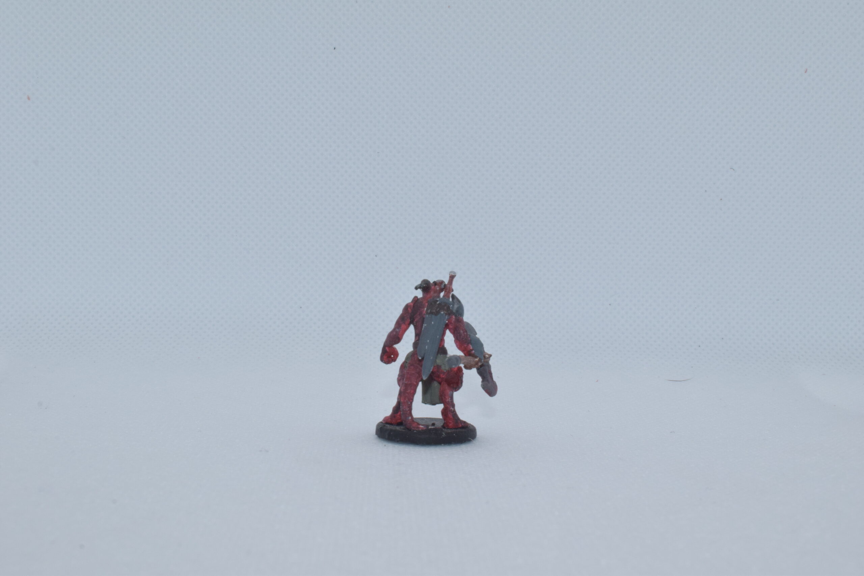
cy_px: 288
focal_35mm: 54
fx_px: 1296
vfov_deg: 25.1
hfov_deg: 36.9
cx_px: 432
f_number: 25
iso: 800
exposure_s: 1/125
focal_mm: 36
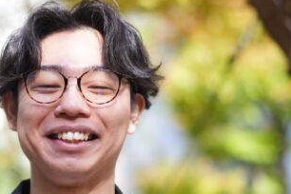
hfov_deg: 14.8
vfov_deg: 9.9
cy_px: 147
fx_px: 1115
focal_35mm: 138
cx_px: 59
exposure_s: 1/125
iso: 800
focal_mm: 55
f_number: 1.8
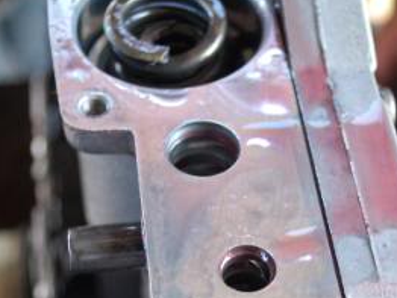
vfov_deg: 15.1
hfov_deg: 20.2
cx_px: 236
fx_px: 1113
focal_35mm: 97
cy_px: 277
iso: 200
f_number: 4
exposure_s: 1/30
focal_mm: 22
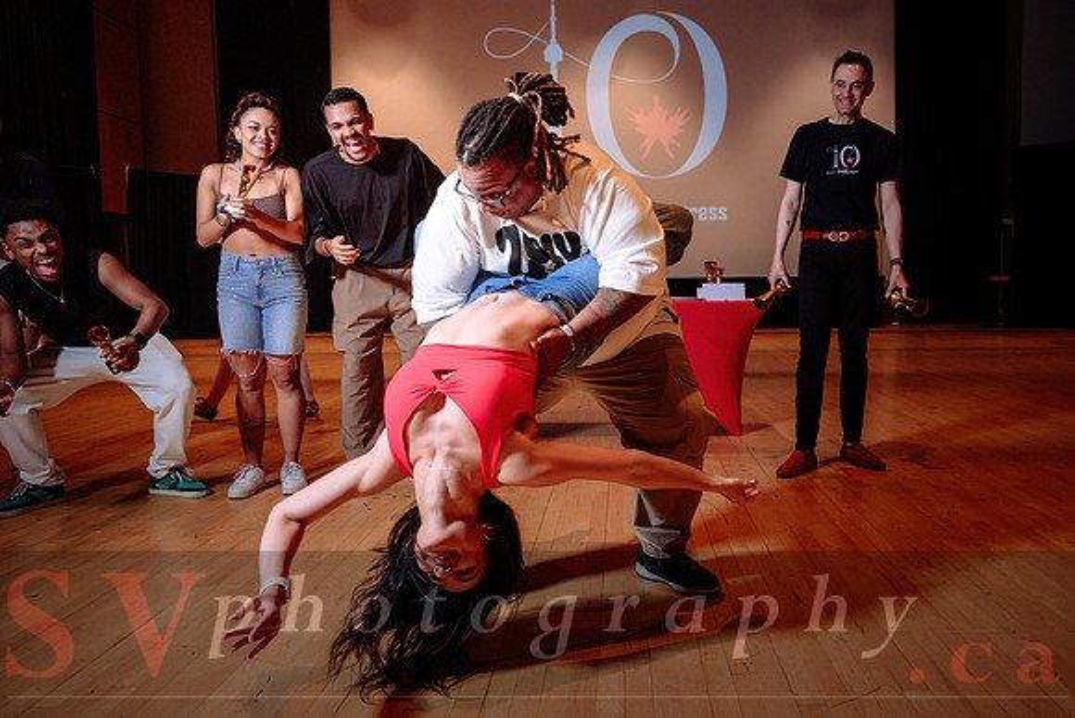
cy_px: 336
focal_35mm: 28
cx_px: 631
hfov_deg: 64.7
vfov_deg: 46.2
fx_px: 841
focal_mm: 24
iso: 1000
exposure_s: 1/125
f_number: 4
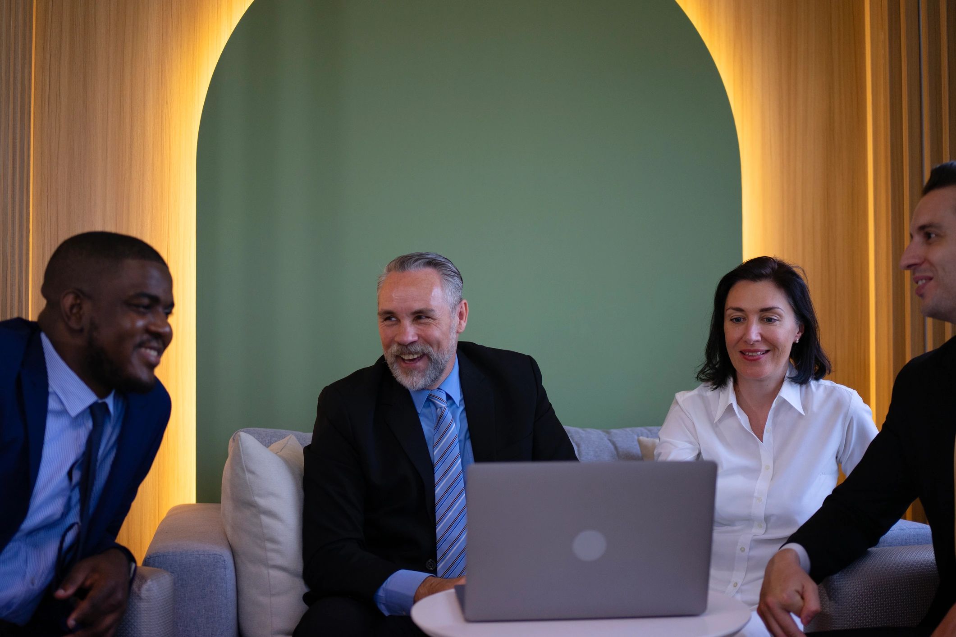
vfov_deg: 29.9
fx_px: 1195
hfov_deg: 43.6
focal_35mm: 45
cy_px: 318
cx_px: 478
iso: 500
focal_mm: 45
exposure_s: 1/500
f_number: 1.8
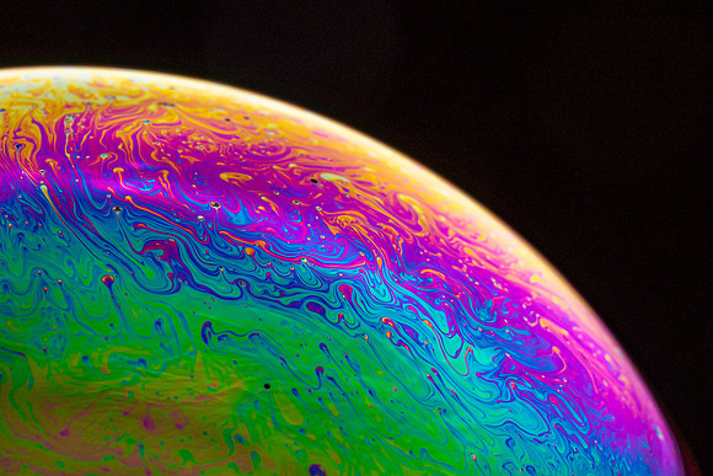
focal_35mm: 163
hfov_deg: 12.6
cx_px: 223
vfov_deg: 8.4
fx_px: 3233
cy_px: 431
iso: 100
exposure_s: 1/250
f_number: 14
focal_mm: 90
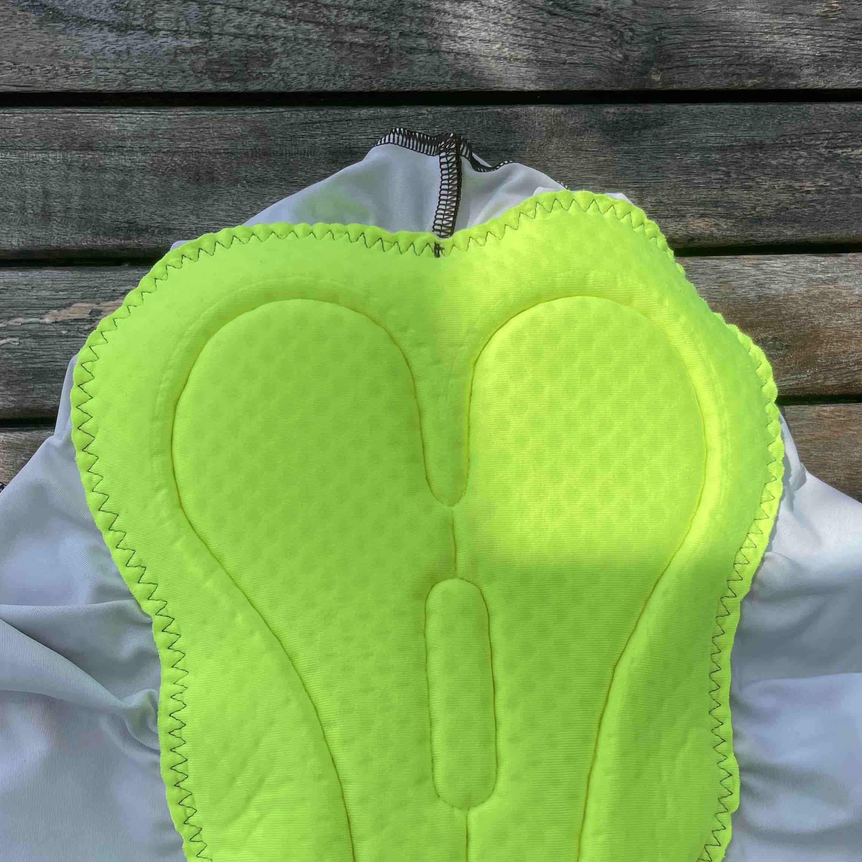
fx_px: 1127
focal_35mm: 40
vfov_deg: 41.1
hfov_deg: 41.8
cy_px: 606
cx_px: 469
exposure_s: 1/5291
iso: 32
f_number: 1.6
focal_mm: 4.2
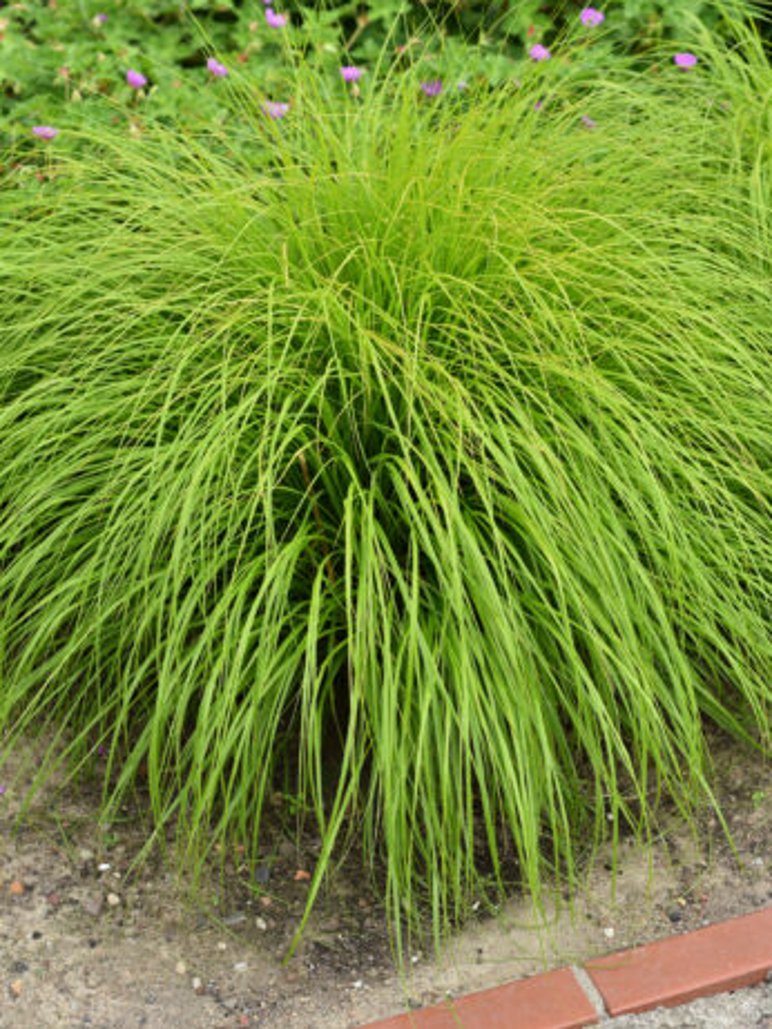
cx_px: 406
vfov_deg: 26.7
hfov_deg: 20.2
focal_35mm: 73
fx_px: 2170
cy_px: 510
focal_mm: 50
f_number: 4
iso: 100
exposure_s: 1/200
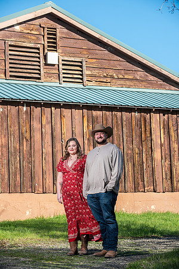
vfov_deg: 19.5
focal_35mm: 105
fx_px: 783
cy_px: 134
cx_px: 90
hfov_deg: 13.0
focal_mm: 105
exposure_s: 1/250
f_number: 5.6
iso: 160
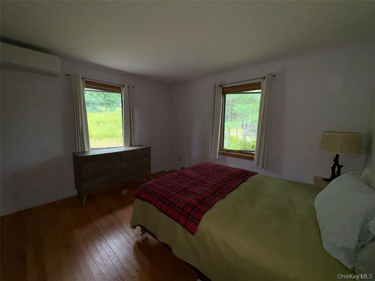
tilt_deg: -6.6
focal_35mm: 14
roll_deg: -0.5
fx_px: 152
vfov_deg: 85.7
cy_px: 140
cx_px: 188
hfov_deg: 102.1
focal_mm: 2.22
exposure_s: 1/122
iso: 40
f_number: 2.2
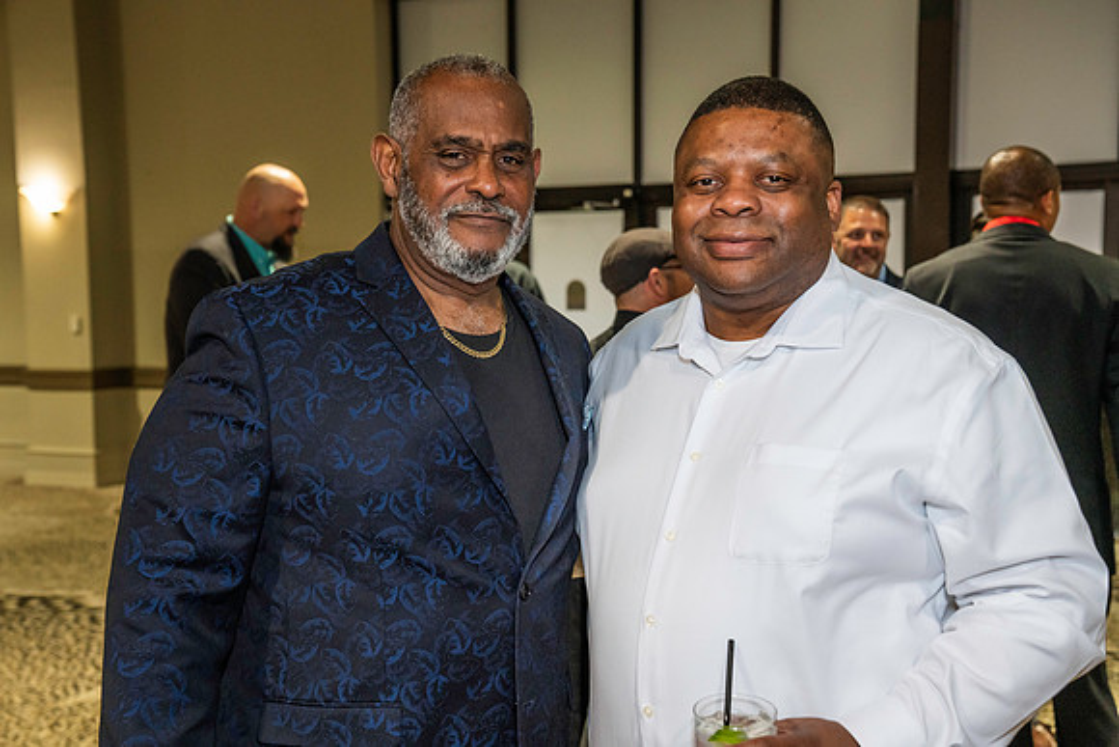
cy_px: 374
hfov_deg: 42.7
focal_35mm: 46
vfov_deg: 29.3
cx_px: 560
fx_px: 1430
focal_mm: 46
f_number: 4.5
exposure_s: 1/125
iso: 2500
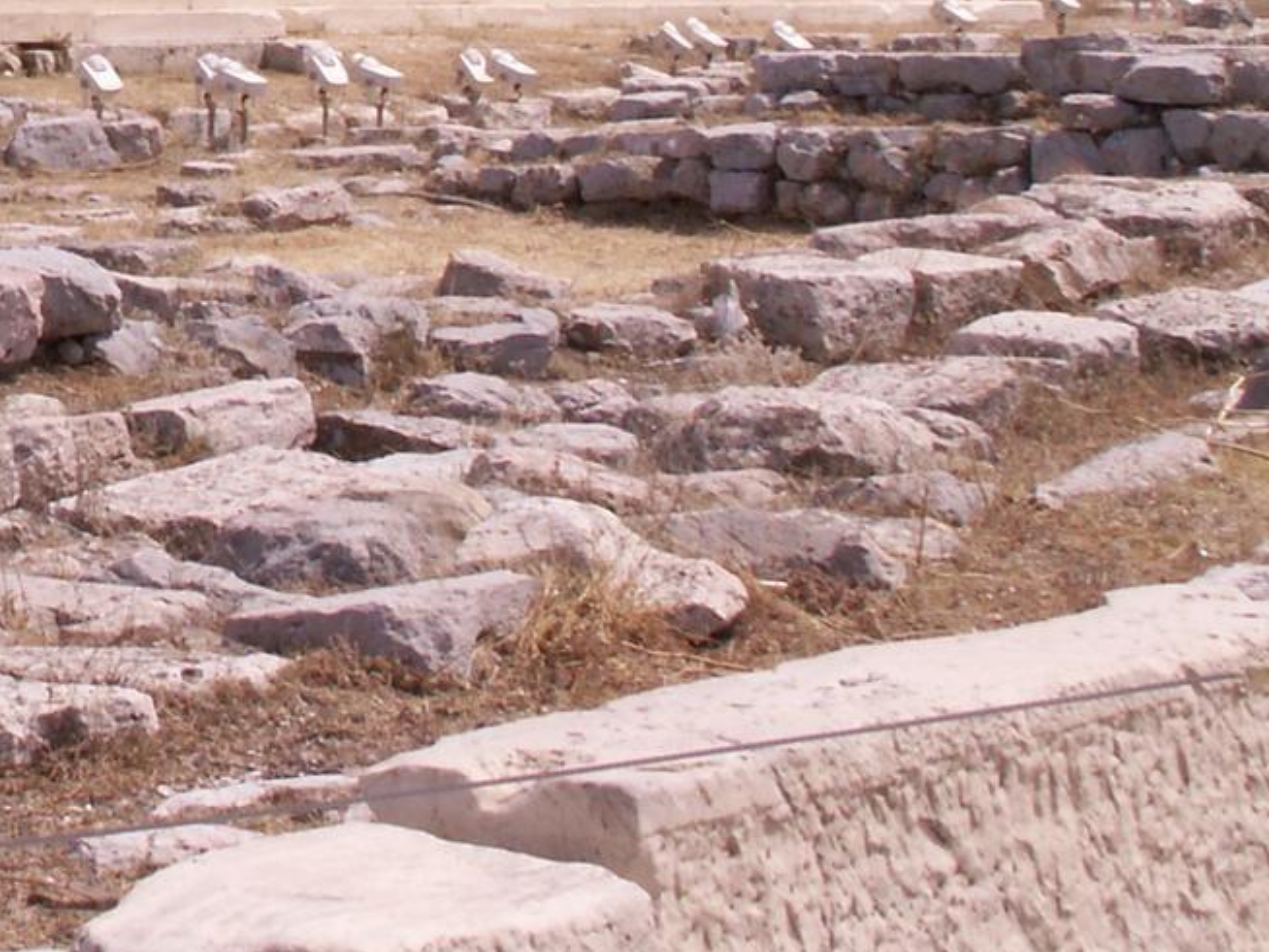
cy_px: -403
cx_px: -563
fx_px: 4951
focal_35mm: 135
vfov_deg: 10.7
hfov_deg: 13.8
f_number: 8
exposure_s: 1/320
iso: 50
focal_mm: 7.6
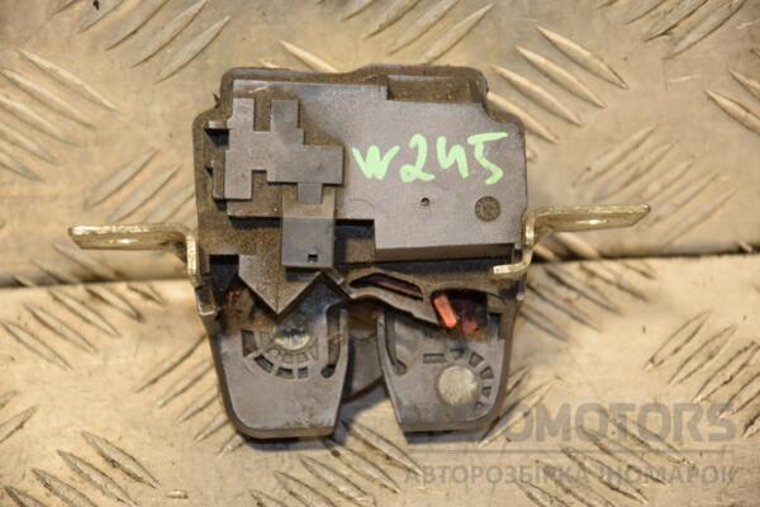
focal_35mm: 158
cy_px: 254
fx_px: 3325
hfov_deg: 13.0
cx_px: 380
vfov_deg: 8.7
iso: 800
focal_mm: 105
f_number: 5.6
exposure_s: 1/160
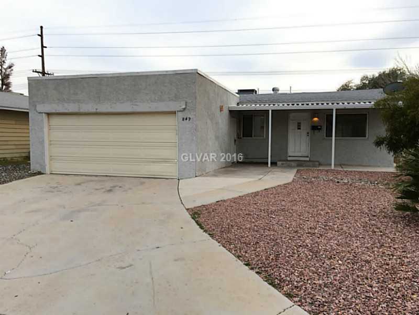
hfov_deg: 61.7
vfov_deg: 48.2
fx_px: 351
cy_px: 158
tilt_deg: -3.1
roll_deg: -0.3
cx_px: 210
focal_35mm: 29
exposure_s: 1/172
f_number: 2.2
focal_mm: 4.15
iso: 25
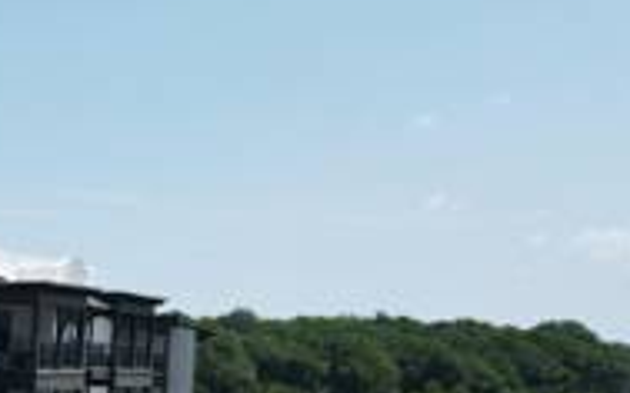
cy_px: 581
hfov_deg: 20.6
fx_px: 1476
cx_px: -317
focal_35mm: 86
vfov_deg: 14.2
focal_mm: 6.72
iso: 120
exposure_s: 1/4000
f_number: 1.7
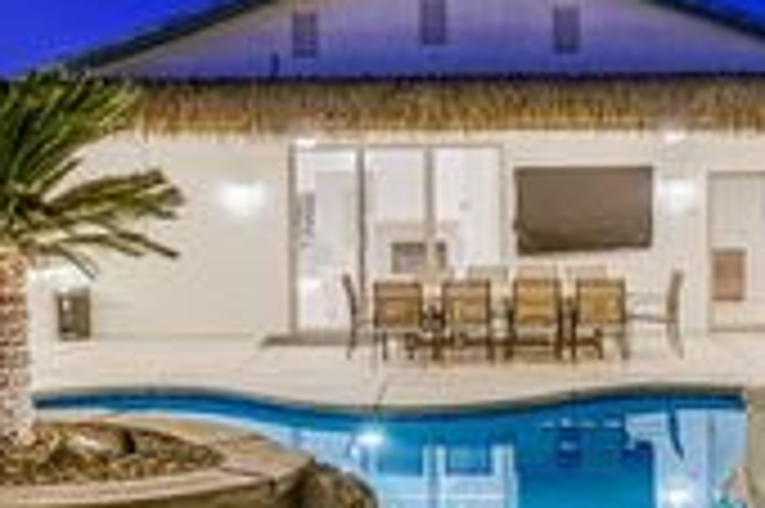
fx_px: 1061
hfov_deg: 39.2
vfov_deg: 26.9
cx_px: 504
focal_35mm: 50
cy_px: 209
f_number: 8
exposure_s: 1.6
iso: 400
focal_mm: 17
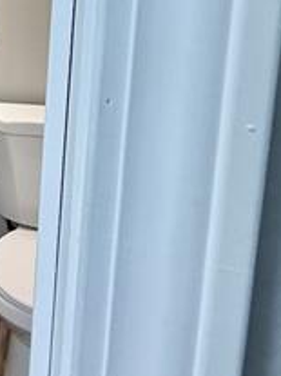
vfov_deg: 34.4
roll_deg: -0.4
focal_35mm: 52
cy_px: 25
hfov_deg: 20.4
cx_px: -216
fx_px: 563
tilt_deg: -5.9
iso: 80
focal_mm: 2.22
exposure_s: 1/120
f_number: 2.2
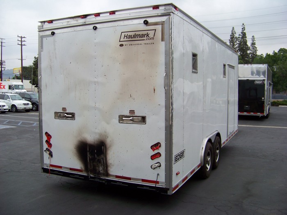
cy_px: 108
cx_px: 144
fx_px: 298
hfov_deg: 51.4
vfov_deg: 39.7
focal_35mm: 36
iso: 72
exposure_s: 1/640
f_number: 2.8
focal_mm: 5.85
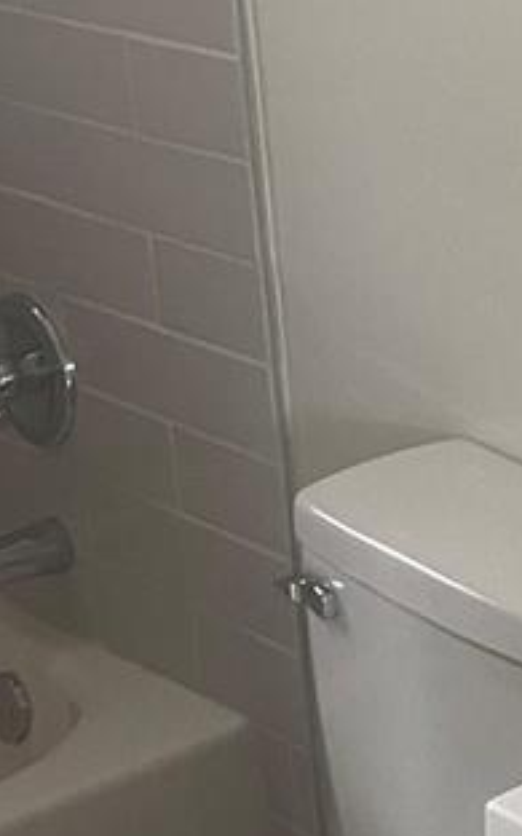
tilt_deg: -17.1
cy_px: 209
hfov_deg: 11.2
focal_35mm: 102
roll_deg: -0.8
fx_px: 2322
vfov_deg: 20.2
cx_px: 1154
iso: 160
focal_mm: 5.1
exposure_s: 1/60
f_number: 1.6
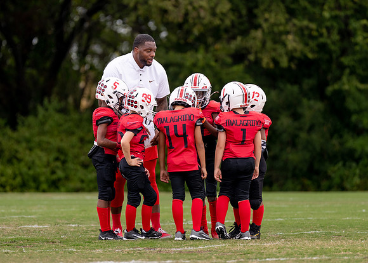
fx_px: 3324
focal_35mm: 318
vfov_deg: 4.5
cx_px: 172
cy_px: 118
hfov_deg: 6.3
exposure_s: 1/1600
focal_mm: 200
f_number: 2.8
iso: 100
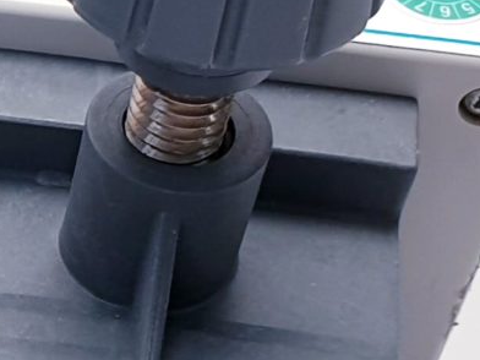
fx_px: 2357
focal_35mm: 170
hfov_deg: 10.6
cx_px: -514
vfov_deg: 8.5
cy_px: 557
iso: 50
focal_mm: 4.3
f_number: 2.4
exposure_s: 1/50
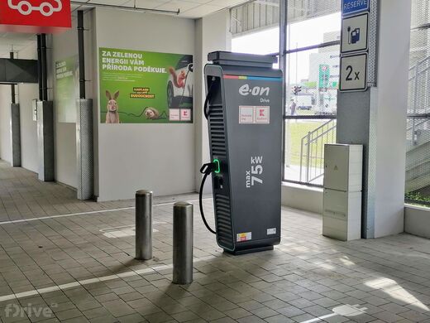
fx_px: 522
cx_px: 215
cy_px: 162
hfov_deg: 44.8
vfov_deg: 34.3
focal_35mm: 42
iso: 50
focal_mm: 5.3
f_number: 1.8
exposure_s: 1/119
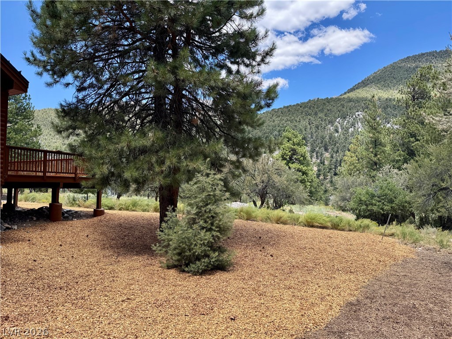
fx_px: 313
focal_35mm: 24
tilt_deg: +3.1
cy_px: 170
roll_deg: -0.1
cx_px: 226
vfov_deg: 56.8
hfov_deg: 71.6
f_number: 1.78
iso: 80
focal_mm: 6.76
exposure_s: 1/995
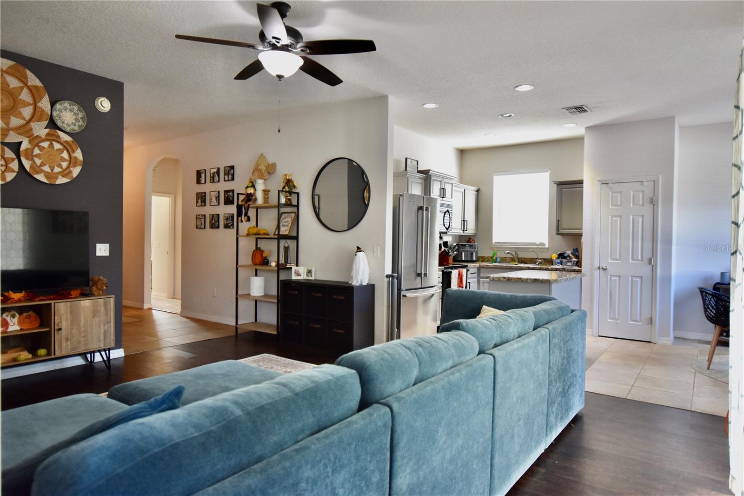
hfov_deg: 81.2
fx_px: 434
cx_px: 372
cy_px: 248
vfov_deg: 59.5
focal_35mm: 21
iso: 800
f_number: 4
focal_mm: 14
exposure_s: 1/60
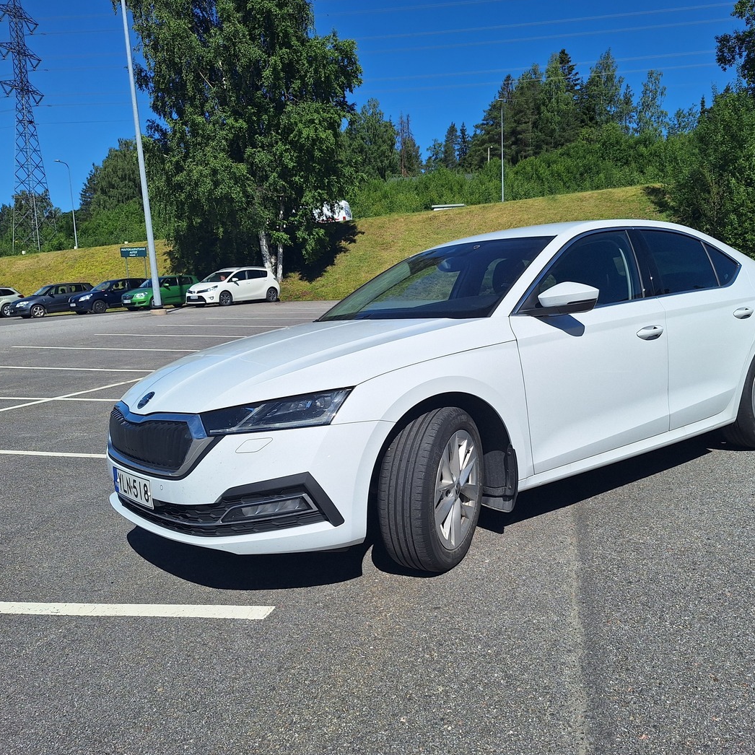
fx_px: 691
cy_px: 371
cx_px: 432
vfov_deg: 57.3
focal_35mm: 28
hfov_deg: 57.1
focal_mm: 5.54
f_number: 1.8
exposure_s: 1/5102
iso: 40
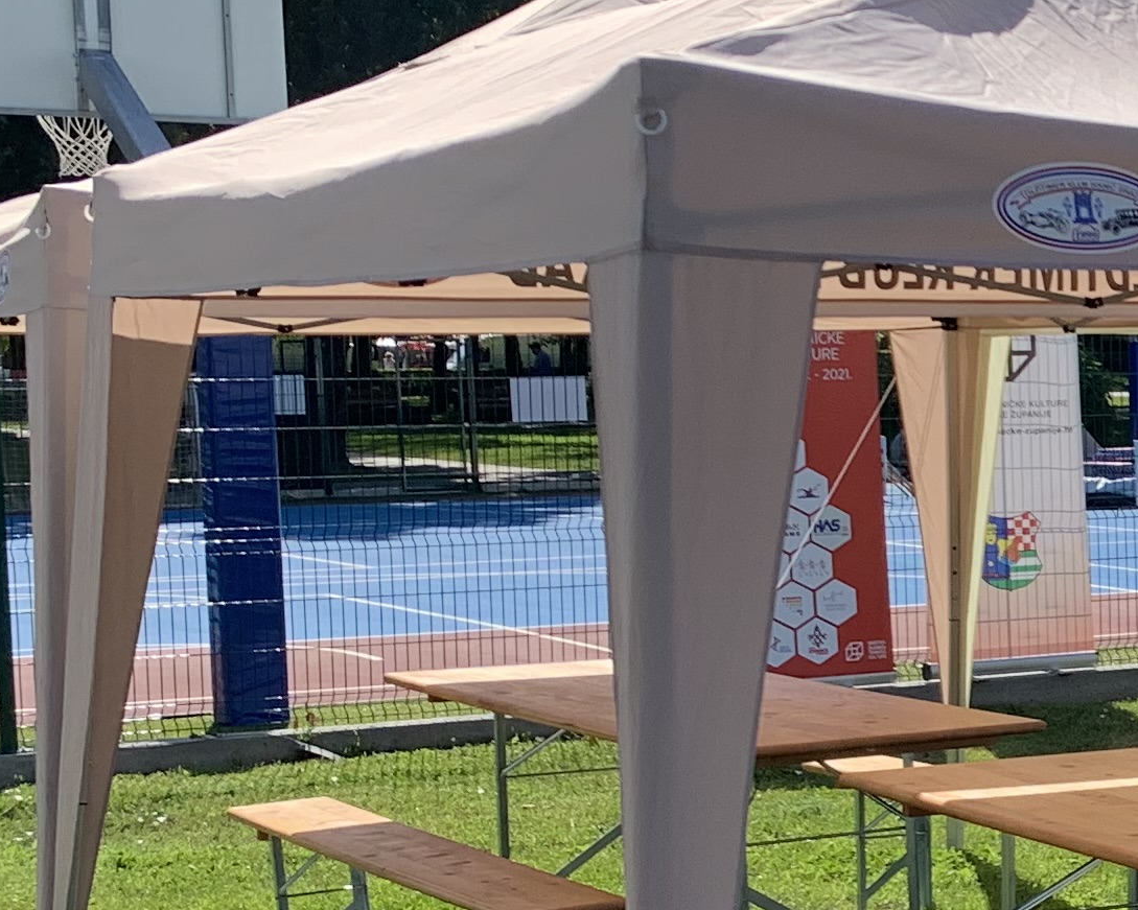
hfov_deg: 17.5
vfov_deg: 16.3
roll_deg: +0.2
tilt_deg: -6.8
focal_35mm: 94
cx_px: 1877
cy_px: 701
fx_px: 3166
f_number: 1.8
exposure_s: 1/1880
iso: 25
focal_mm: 4.25
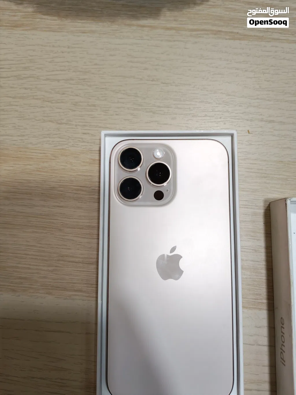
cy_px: 198
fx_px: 308
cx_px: 148
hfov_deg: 51.4
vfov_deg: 65.3
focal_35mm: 27
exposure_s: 1/100
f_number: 1.9
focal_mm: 6.12
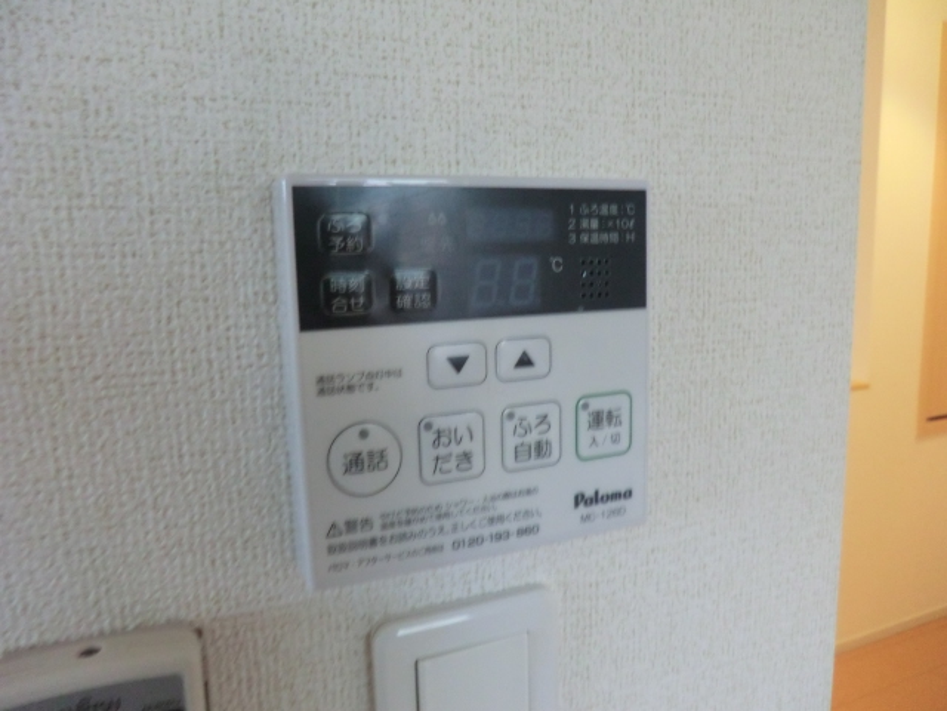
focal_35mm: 24
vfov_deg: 56.8
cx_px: 474
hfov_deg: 71.6
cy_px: 356
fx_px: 657
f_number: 3.2
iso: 400
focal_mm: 4.3
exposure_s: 1/20
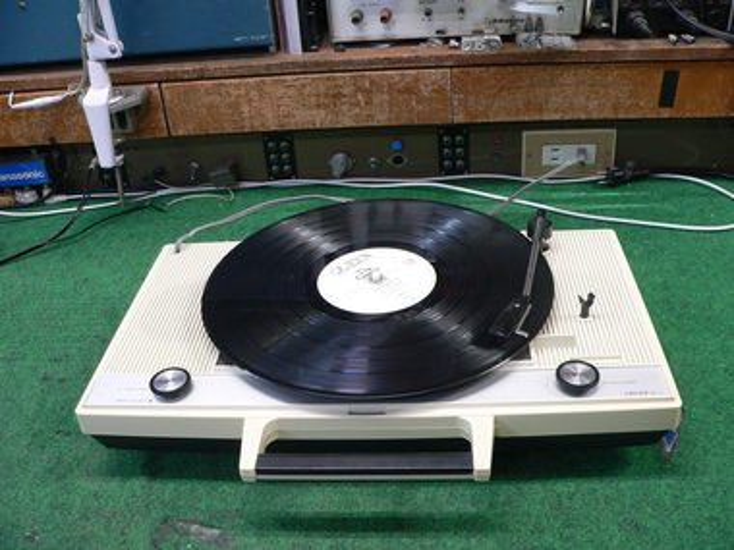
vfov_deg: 39.7
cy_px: 275
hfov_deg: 51.4
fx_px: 763
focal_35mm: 36
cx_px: 367
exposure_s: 1/20
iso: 200
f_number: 2.8
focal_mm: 6
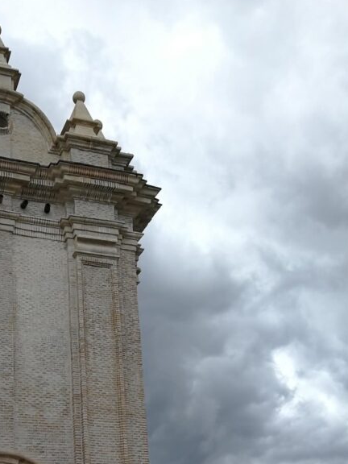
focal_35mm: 48
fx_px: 643
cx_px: 73
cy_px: 381
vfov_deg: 38.0
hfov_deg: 29.6
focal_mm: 3.95
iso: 50
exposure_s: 1/1333
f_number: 1.8
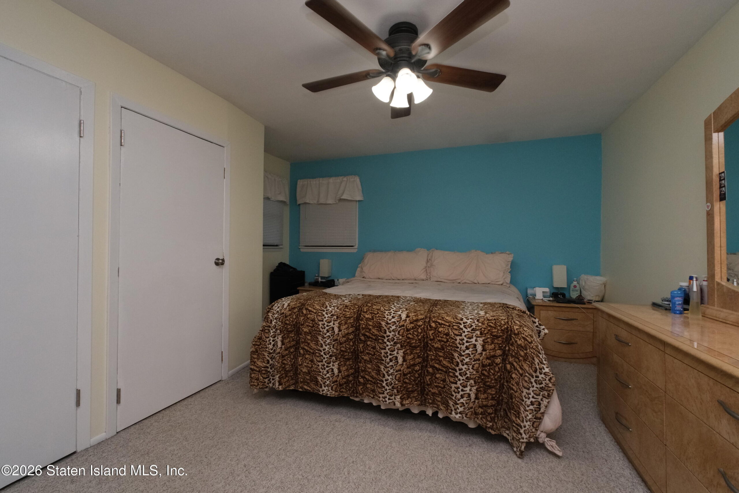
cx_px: 370
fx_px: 308
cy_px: 246
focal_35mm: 15
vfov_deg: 77.3
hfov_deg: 100.4
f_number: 8
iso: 2000
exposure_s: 1/125
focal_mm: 10
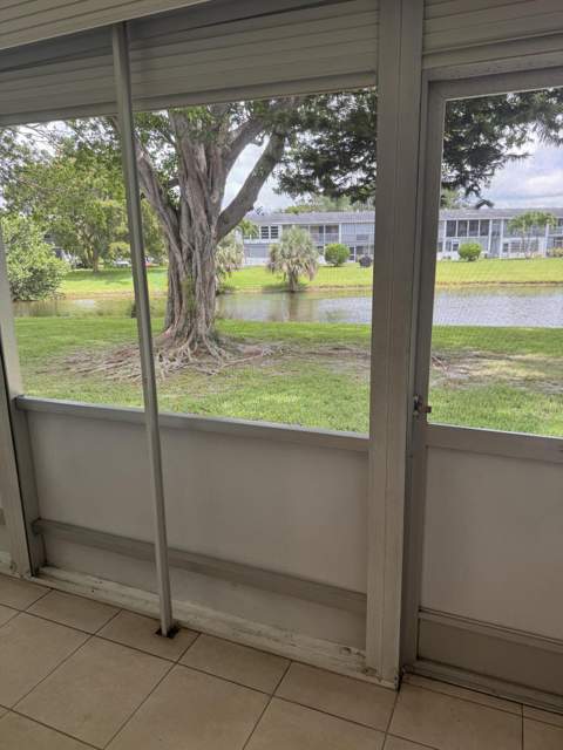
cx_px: 282
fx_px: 520
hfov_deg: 56.8
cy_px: 375
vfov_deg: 71.6
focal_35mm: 24
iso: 80
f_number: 1.78
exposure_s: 1/349
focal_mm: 6.76
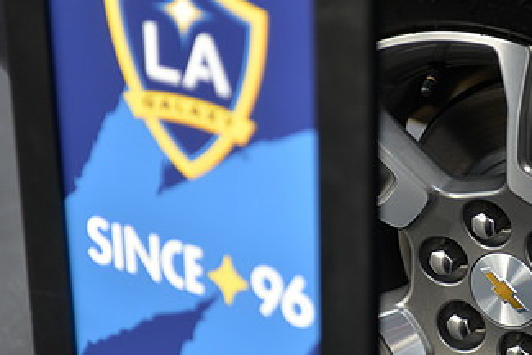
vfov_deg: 11.0
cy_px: 197
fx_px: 1848
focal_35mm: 125
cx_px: 455
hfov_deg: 16.2
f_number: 2.8
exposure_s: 1/640
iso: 500
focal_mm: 70
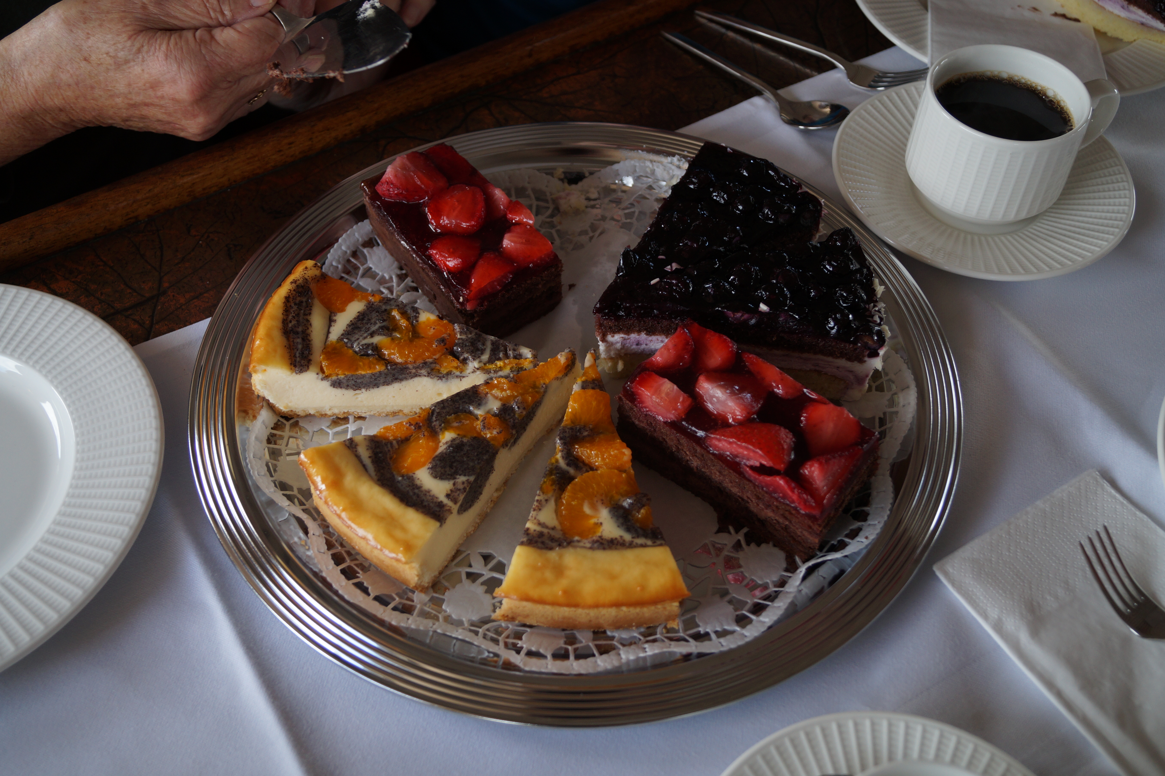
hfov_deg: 49.6
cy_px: 388
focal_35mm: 39
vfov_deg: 34.2
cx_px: 582
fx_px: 1261
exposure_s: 1/160
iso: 200
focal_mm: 26
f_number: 4
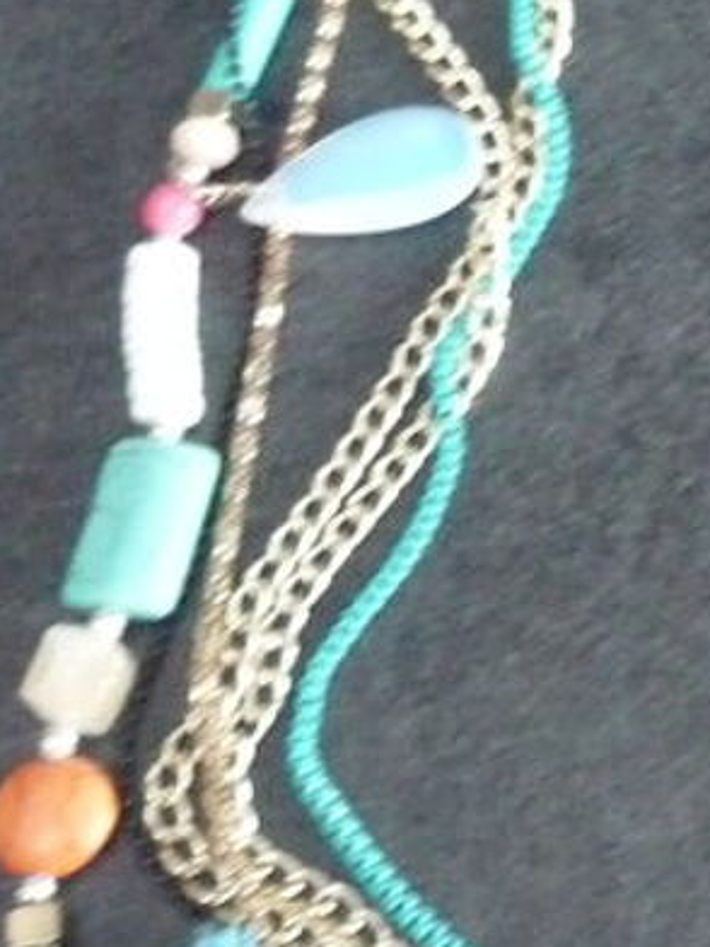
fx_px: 2325
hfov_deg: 16.5
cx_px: 891
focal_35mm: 85
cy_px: 127
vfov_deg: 22.5
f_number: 2.8
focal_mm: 4.4
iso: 800
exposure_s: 1/40
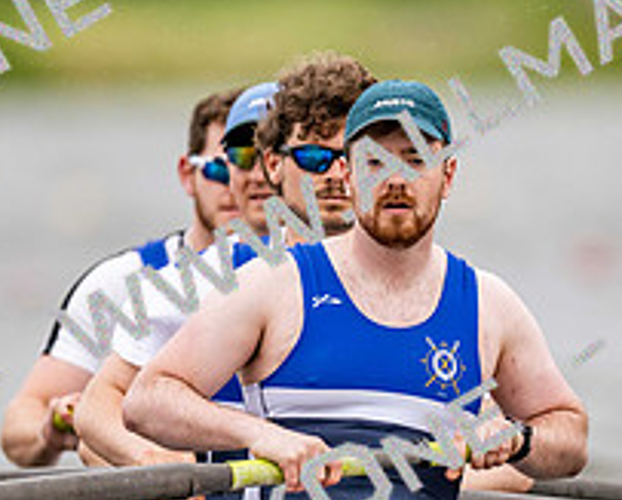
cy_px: 370
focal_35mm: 1606
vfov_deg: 1.0
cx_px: 432
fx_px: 29607
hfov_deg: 1.2
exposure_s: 1/2500
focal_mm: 600
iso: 900
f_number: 4
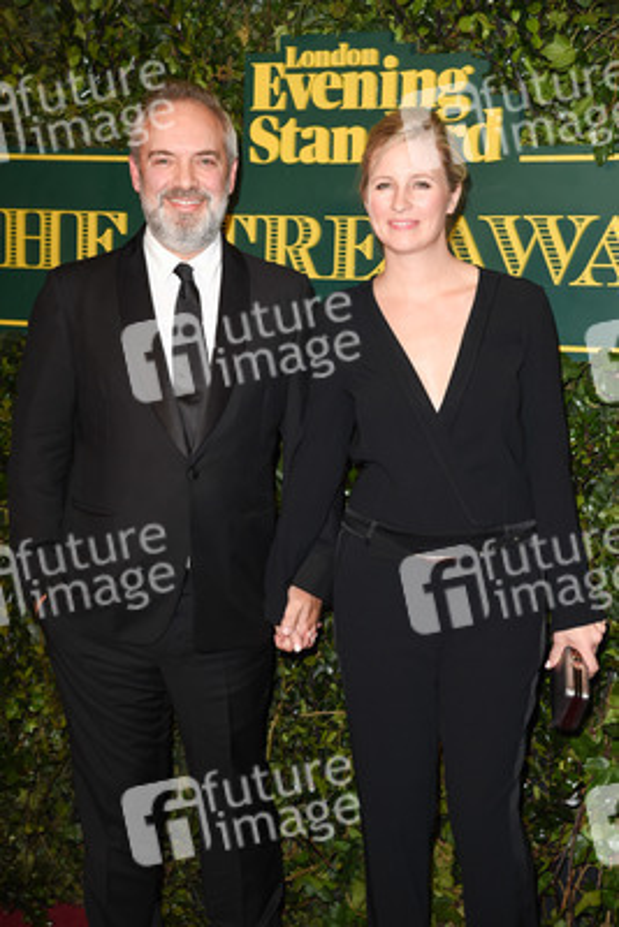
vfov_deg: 26.0
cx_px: 310
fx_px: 2010
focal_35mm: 78
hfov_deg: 17.5
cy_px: 464
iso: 800
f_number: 5.6
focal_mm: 78
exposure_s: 1/250
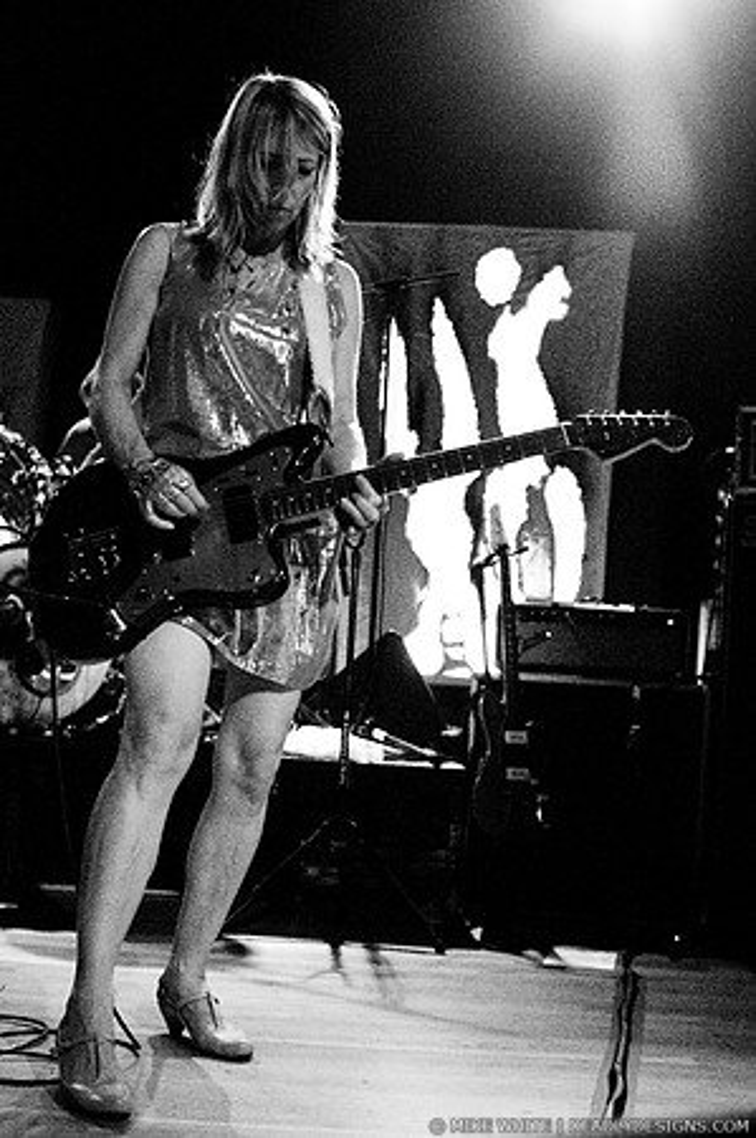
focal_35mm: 45
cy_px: 569
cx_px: 378
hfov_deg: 29.8
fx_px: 1421
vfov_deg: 43.6
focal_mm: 30
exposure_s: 1/250
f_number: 2.2
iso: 1000
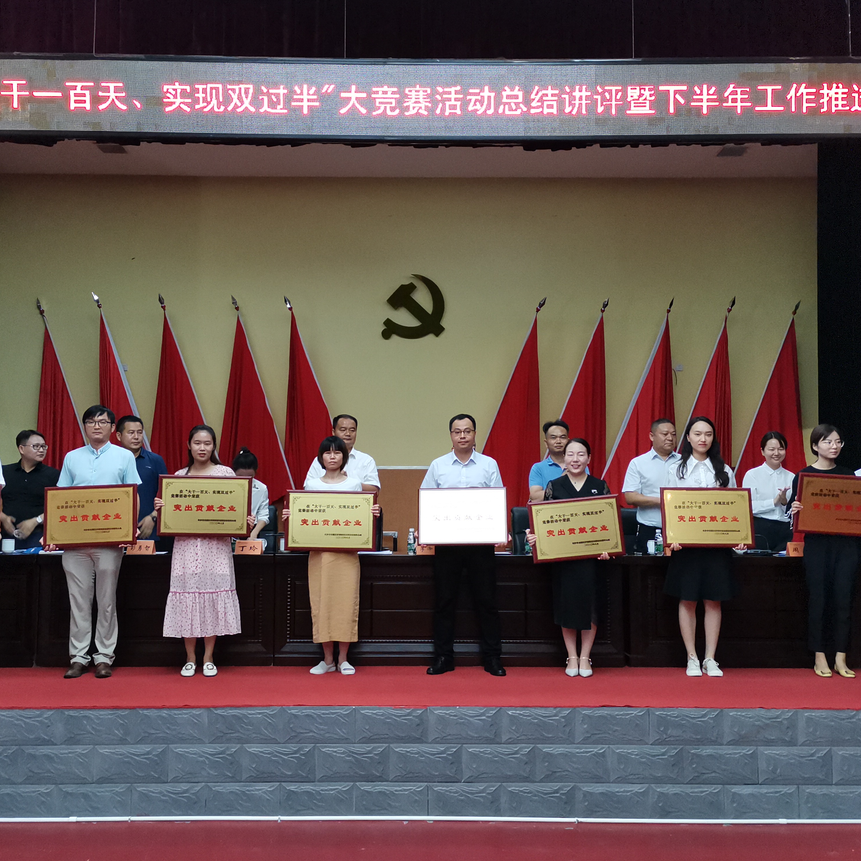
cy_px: 431
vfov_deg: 46.0
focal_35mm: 36
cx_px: 410
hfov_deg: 46.0
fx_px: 1013
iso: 500
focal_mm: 4.75
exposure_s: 1/50
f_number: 1.8
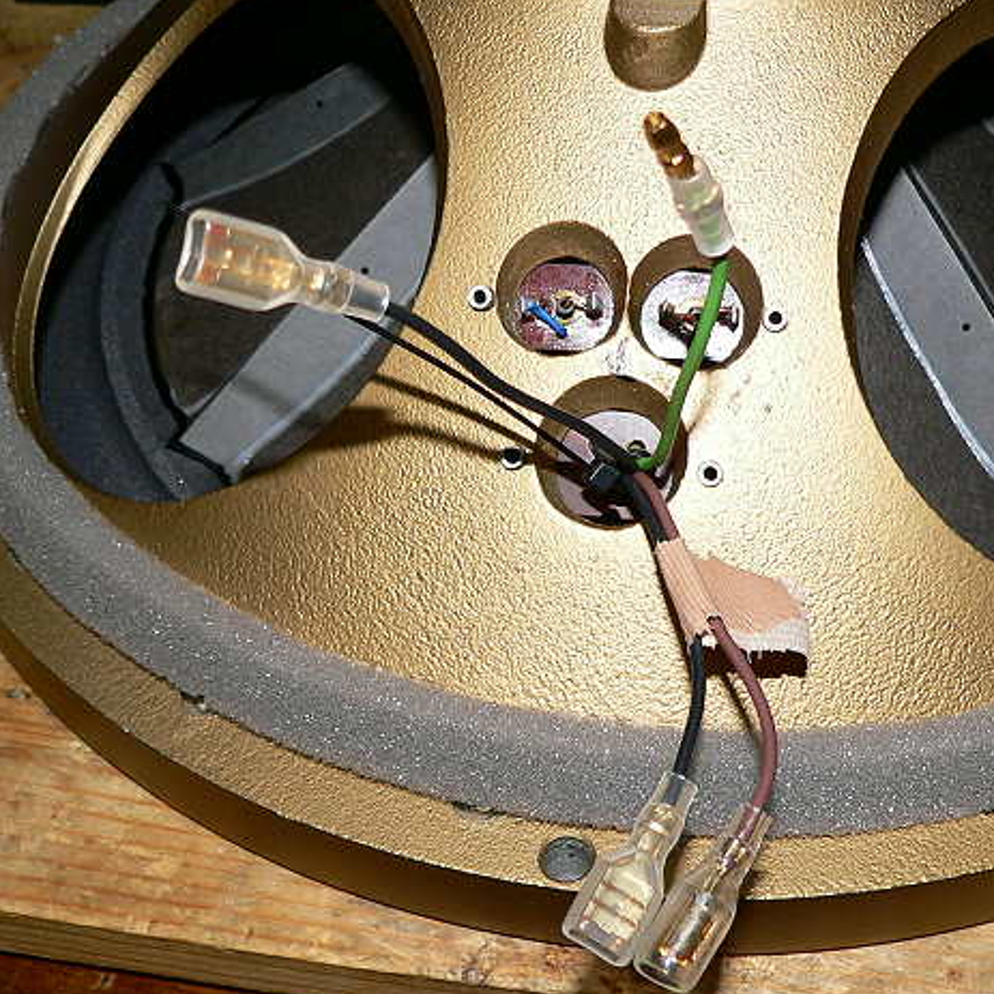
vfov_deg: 38.3
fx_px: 1429
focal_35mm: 44
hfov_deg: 38.2
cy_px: 509
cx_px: 582
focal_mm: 6
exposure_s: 1/60
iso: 100
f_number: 2.8
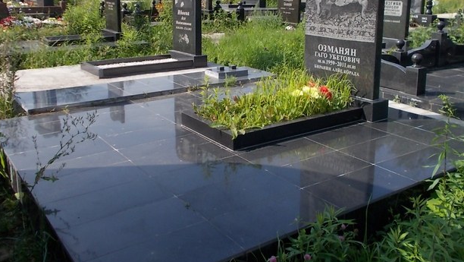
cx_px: 240
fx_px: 455
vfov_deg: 31.5
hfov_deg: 54.0
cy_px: 68
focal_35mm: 37
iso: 80
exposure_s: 1/125
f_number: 8
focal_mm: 4.6
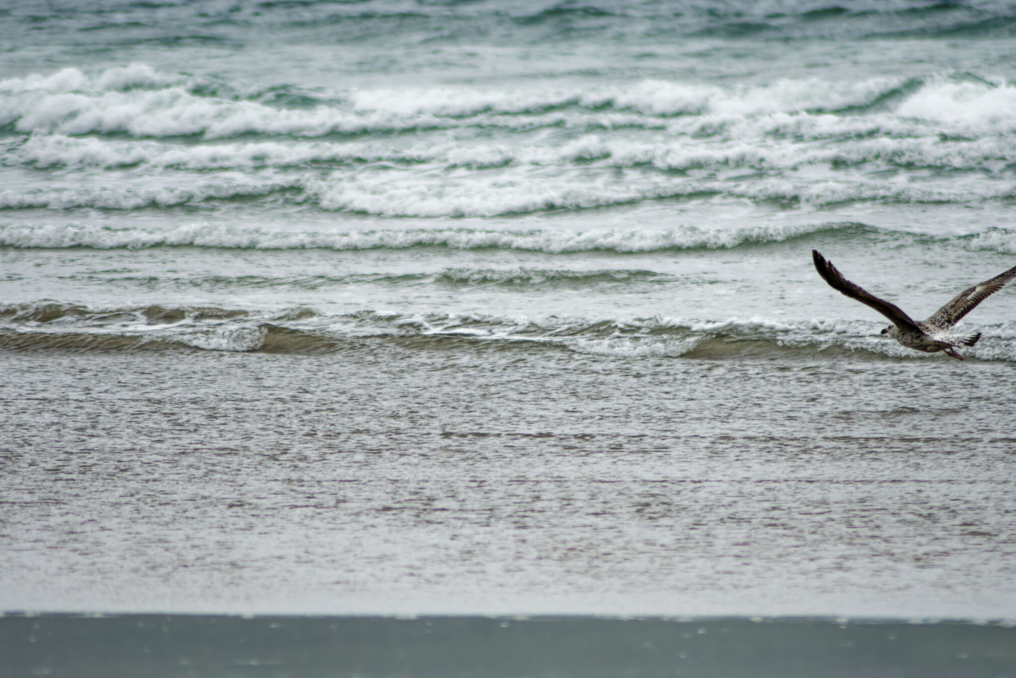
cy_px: 369
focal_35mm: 573
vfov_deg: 2.4
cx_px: 536
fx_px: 16170
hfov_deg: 3.6
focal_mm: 300
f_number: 7.1
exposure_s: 1/3200
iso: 800
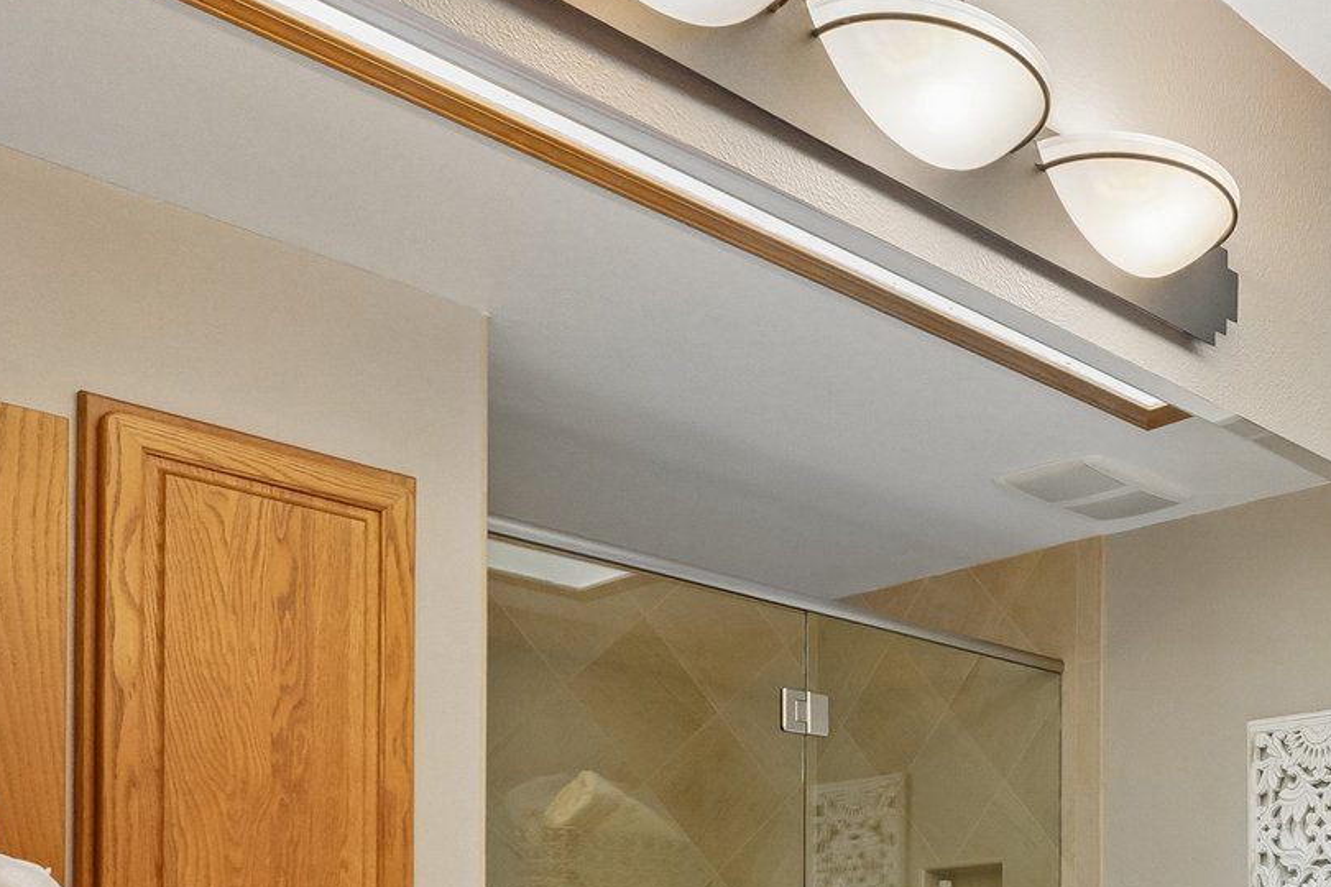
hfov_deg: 40.4
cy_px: 1019
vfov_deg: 27.9
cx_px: 1296
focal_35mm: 43
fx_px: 1590
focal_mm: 17
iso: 2000
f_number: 8
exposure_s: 1/45
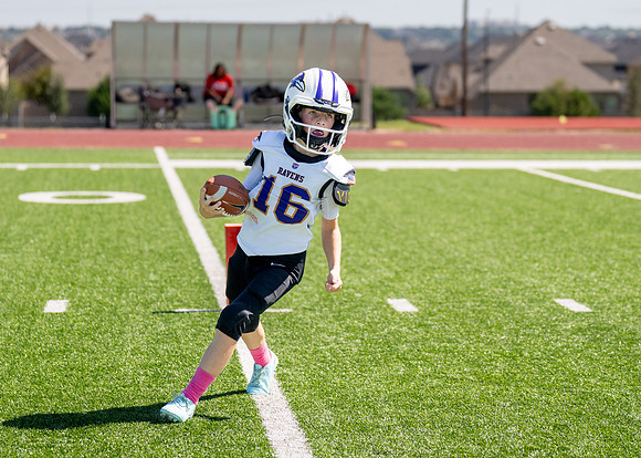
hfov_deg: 15.9
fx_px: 2301
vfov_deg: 11.4
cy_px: 218
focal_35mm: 126
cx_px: 318
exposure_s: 1/4000
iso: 200
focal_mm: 82
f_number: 2.8
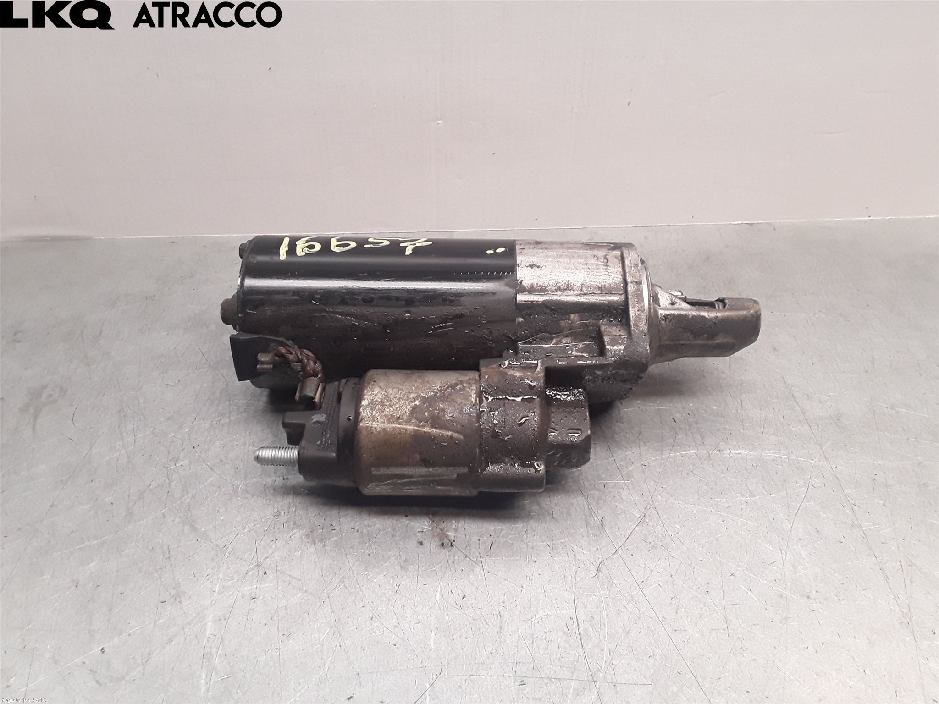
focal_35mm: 28
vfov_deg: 49.7
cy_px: 352
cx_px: 470
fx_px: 760
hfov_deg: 63.4
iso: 100
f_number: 1.9
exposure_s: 1/100
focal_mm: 2.91
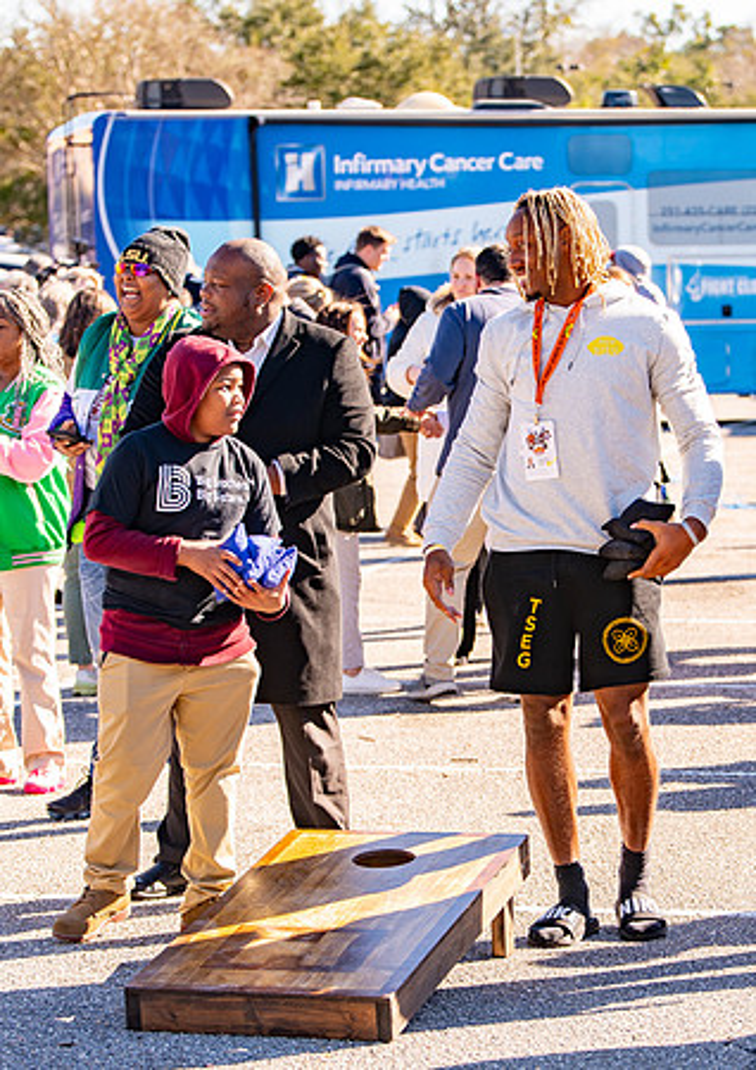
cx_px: 521
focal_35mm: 128
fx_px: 3882
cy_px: 530
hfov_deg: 11.1
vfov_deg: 15.7
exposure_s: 1/320
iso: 100
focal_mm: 85
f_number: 3.5
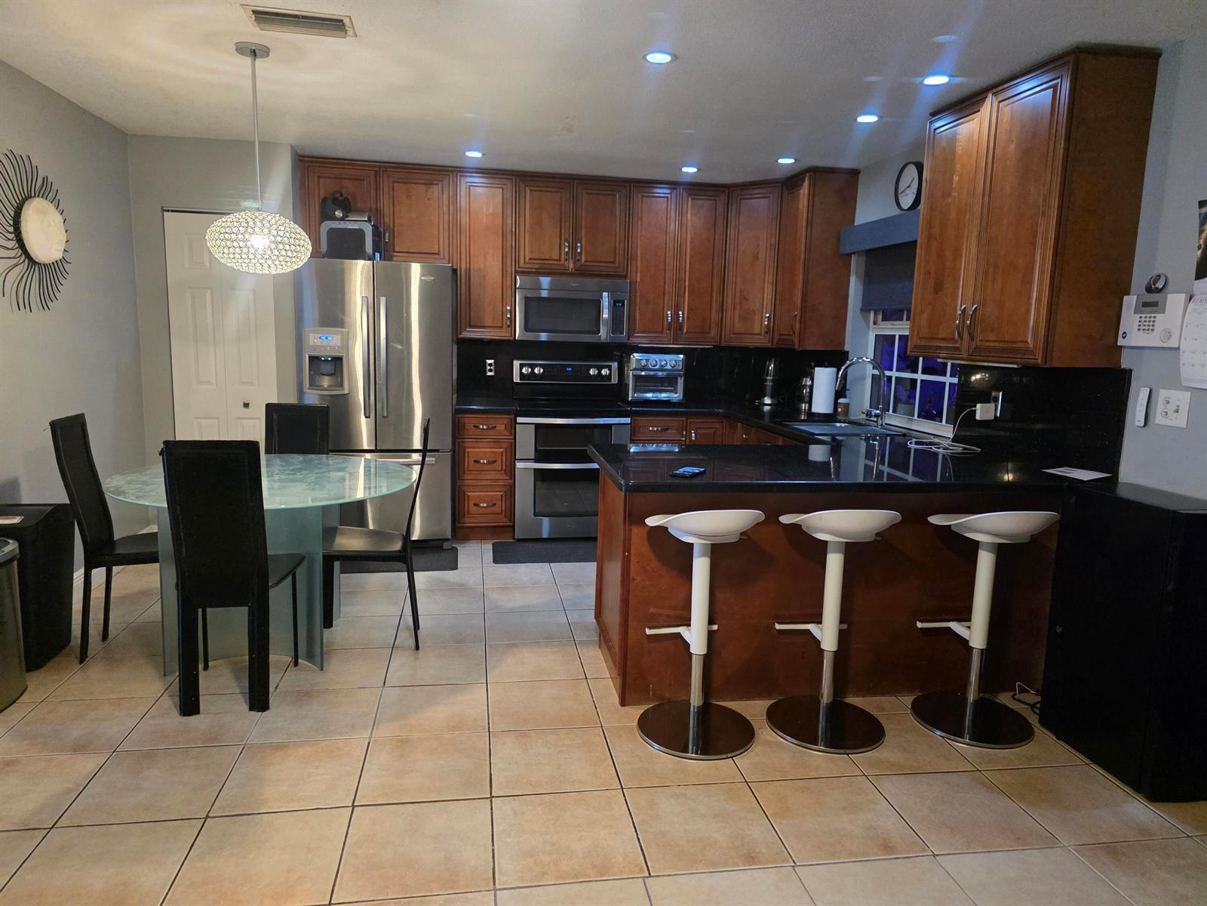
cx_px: 604
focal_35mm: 23
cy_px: 453
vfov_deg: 58.9
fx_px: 802
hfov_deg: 73.9
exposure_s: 1/120
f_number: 1.7
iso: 2000
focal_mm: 6.3
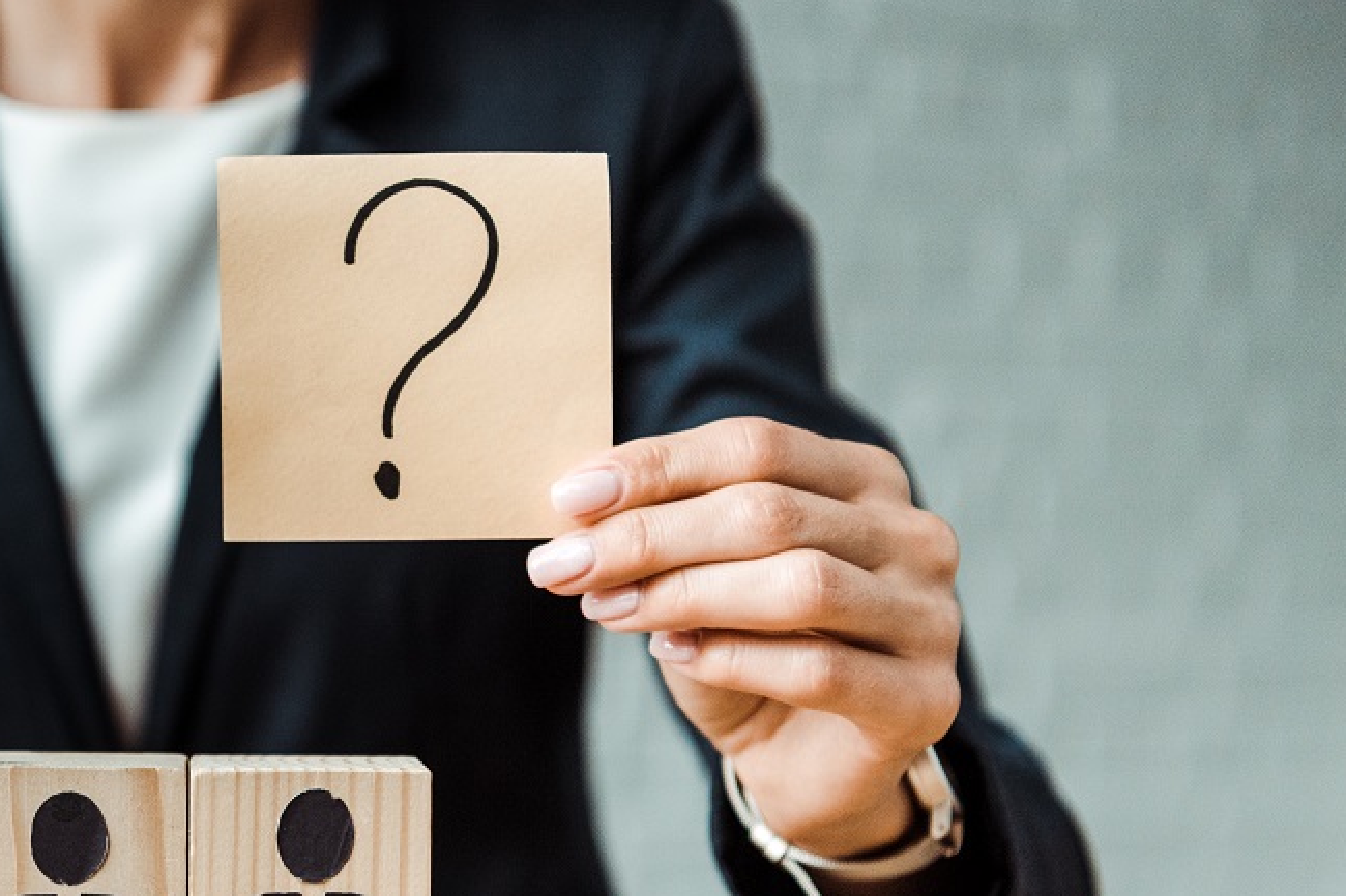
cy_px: 660
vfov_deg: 14.2
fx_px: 3588
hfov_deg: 20.8
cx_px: 159
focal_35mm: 96
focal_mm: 52
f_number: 3.5
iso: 640
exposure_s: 1/160
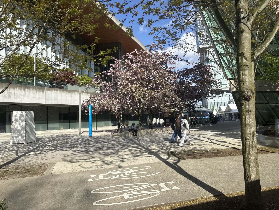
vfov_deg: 56.8
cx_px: 140
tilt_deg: +2.9
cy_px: 105
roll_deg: -2.1
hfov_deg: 71.6
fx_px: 193
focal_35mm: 24
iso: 80
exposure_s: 1/1980
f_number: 1.78
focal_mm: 6.76
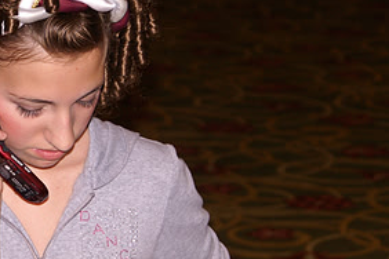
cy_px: 186
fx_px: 2334
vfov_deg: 6.4
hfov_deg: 9.5
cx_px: 57
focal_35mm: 216
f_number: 5.6
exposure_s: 1/125
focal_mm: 70
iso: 400
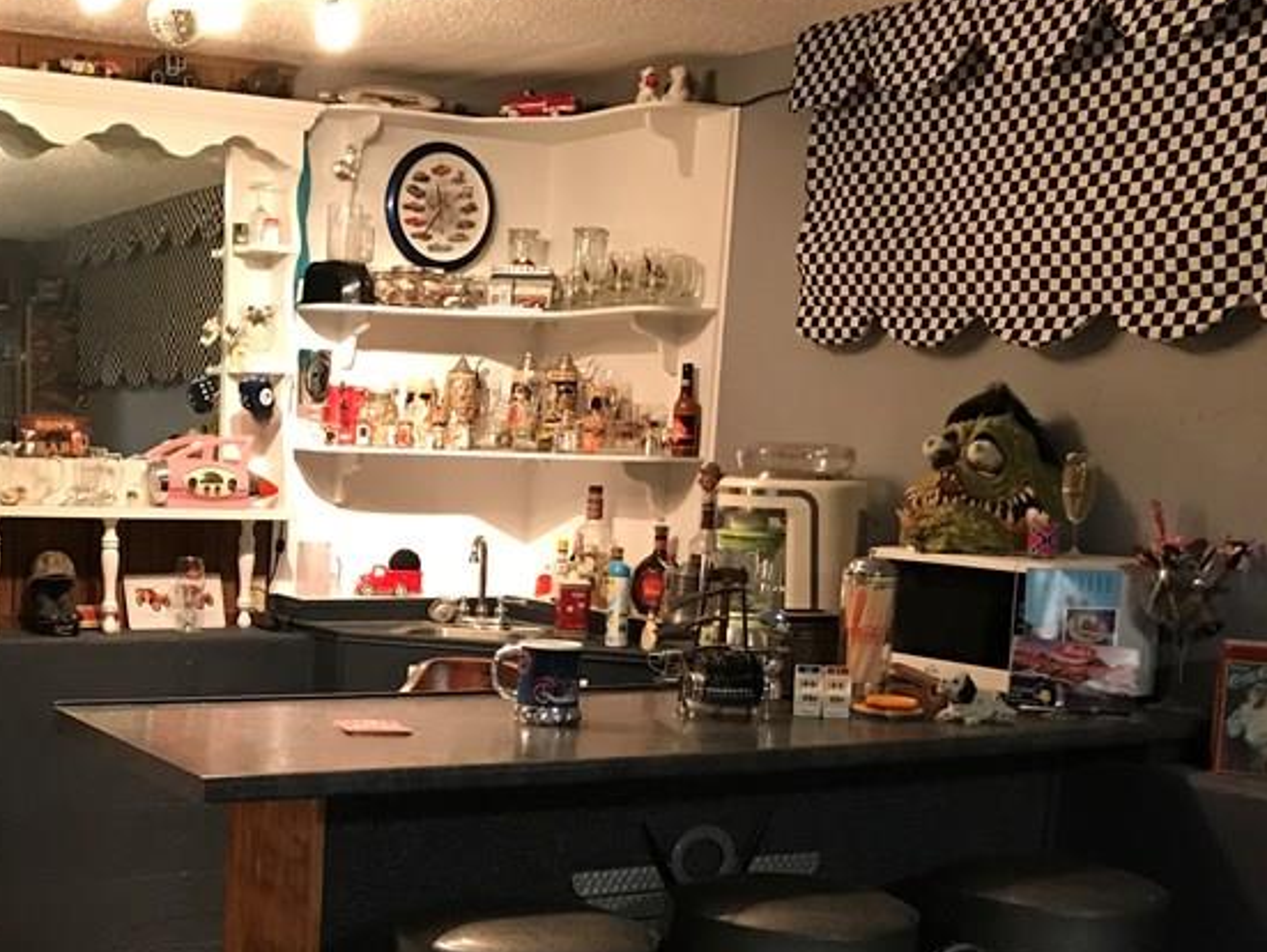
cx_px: 278
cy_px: 701
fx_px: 1905
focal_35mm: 52
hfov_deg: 35.7
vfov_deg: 27.7
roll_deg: -2.1
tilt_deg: -7.7
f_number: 1.8
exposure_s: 1/15
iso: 100
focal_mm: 3.99
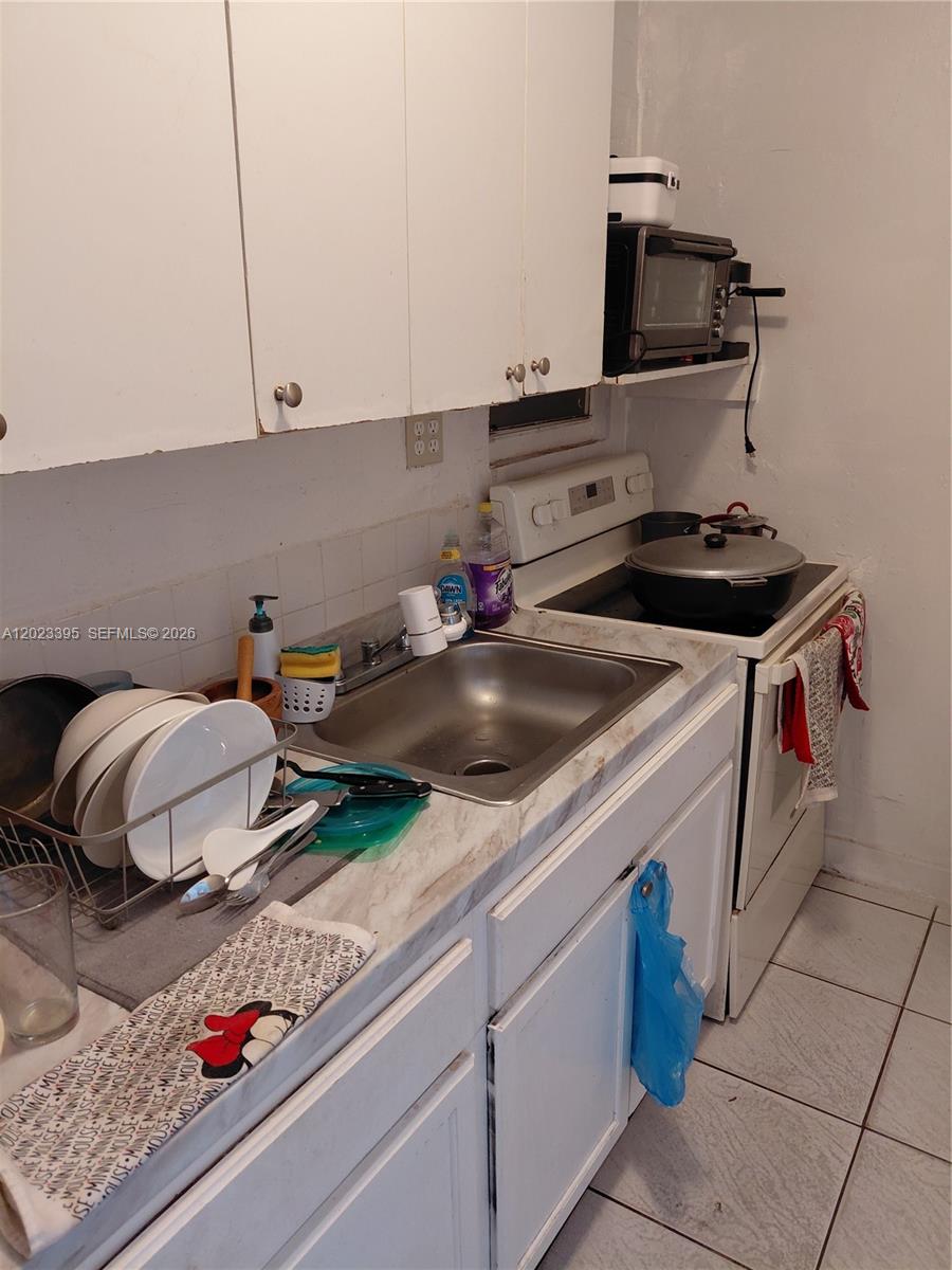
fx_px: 917
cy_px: 635
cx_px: 476
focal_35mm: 25
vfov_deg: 69.4
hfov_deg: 54.9
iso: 400
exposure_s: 1/60
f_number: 1.8
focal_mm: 4.69
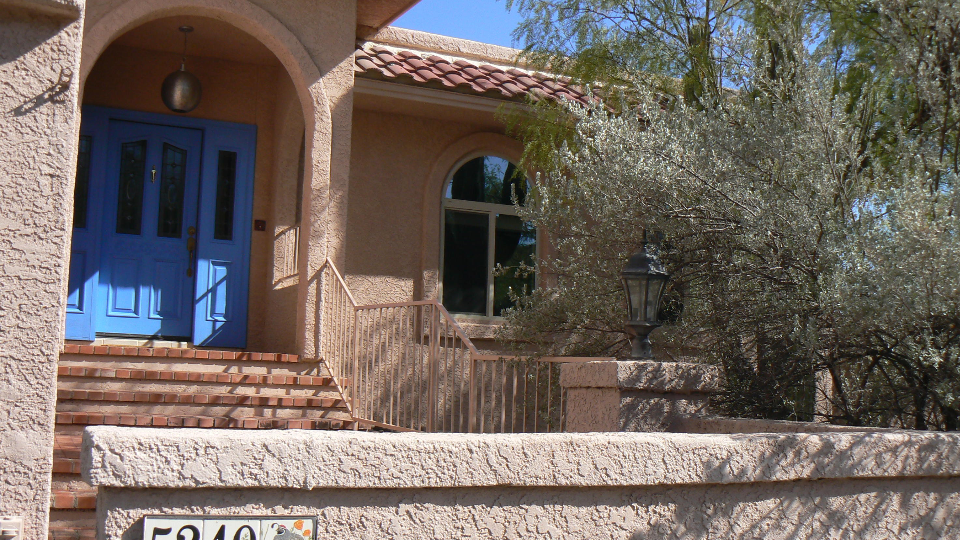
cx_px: 473
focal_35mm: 40
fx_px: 1018
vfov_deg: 29.7
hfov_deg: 50.5
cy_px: 295
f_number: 5.6
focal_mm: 6
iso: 80
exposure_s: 1/500
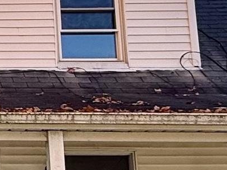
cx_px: -159
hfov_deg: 16.1
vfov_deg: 13.8
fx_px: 701
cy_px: 124
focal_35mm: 107
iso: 64
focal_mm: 2.22
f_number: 2.2
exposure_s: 1/445
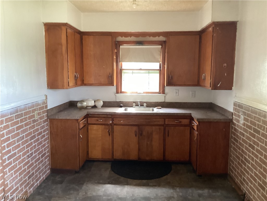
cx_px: 134
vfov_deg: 45.4
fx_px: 239
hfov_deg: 58.4
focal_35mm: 31
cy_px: 100
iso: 320
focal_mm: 3.3
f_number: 2.4
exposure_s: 1/30
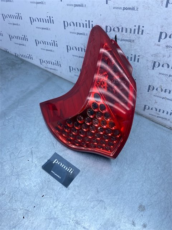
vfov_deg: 67.3
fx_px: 172
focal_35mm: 26
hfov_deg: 53.1
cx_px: 86
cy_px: 115
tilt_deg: -48.6
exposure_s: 1/949
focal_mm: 4.25
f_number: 1.8
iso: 32
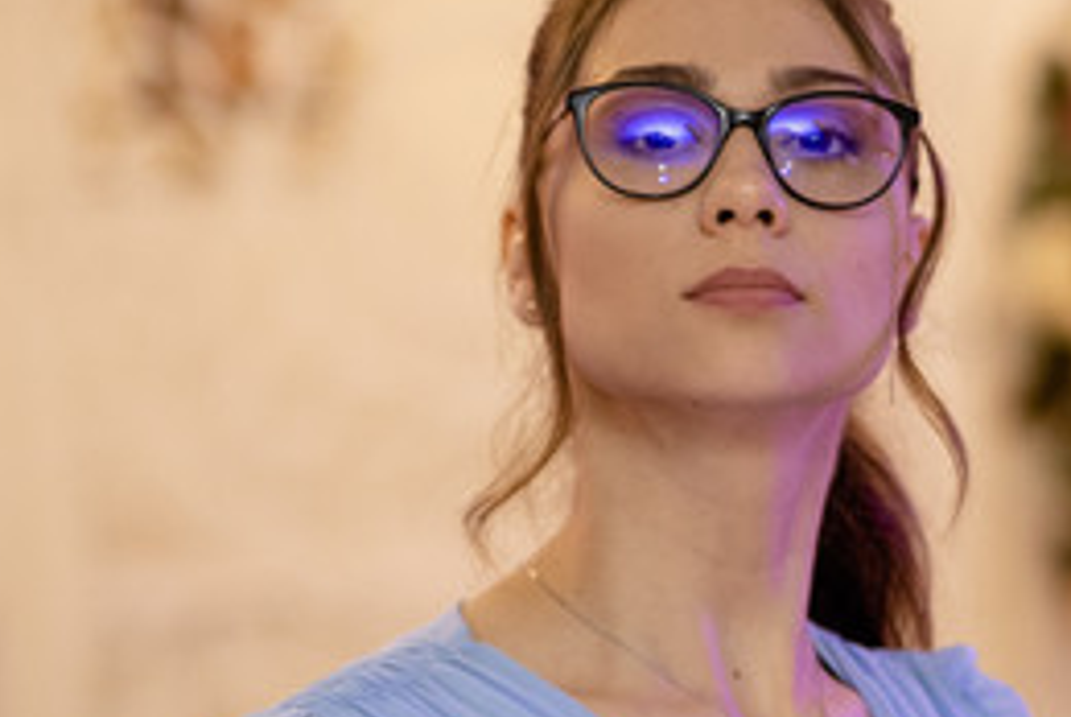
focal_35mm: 315
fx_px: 9382
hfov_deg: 6.5
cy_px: 571
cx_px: 791
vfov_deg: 4.4
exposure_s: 1/250
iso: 800
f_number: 1.8
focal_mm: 85
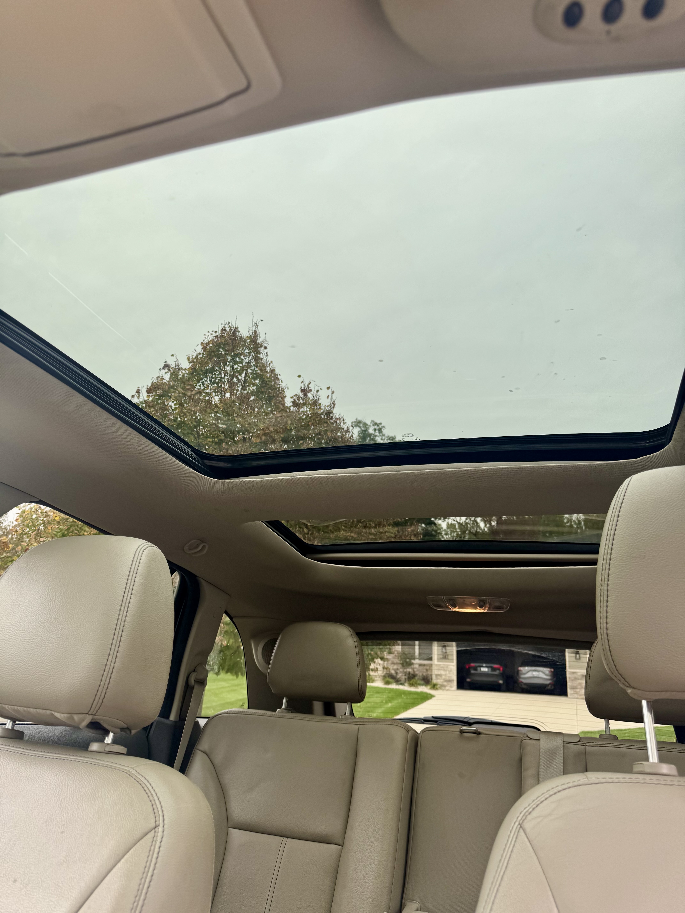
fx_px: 633
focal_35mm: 24
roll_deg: -2.6
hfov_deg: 56.8
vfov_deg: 71.6
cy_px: 456
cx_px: 342
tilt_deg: +17.3
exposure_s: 1/354
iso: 80
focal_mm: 6.76
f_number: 1.78
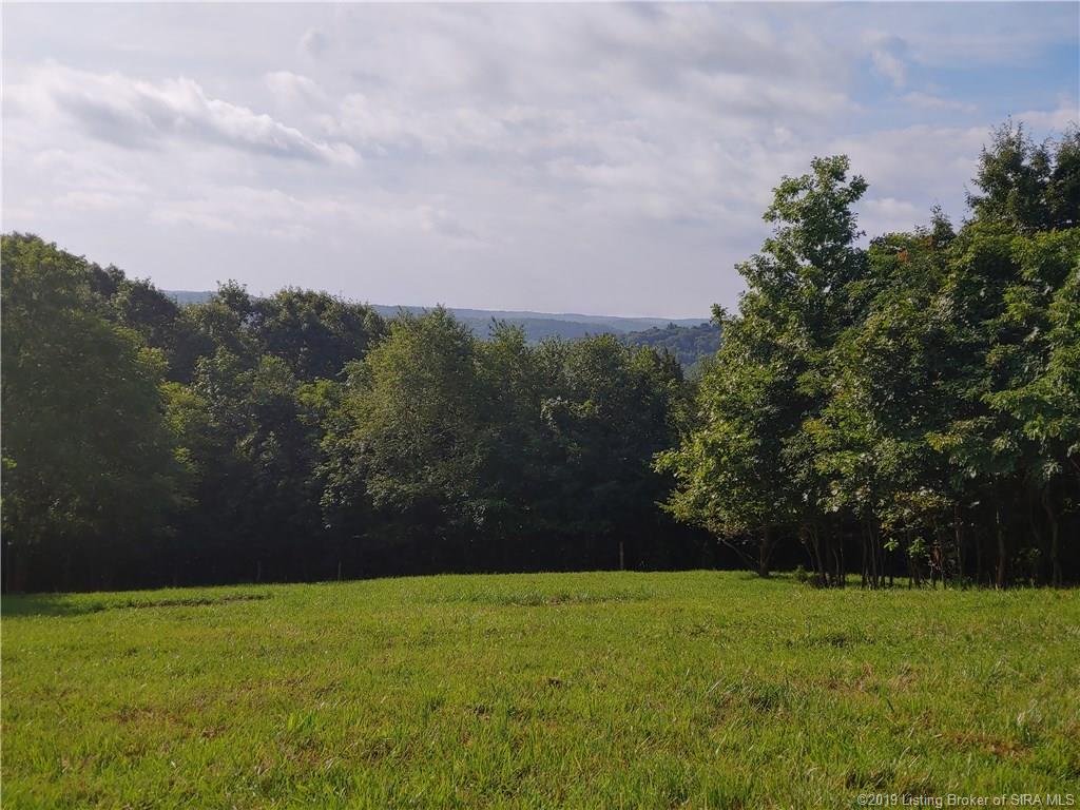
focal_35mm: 50
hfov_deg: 38.2
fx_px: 1560
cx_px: 540
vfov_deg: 29.1
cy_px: 405
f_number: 2.4
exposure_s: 1/781
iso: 50
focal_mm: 5.88
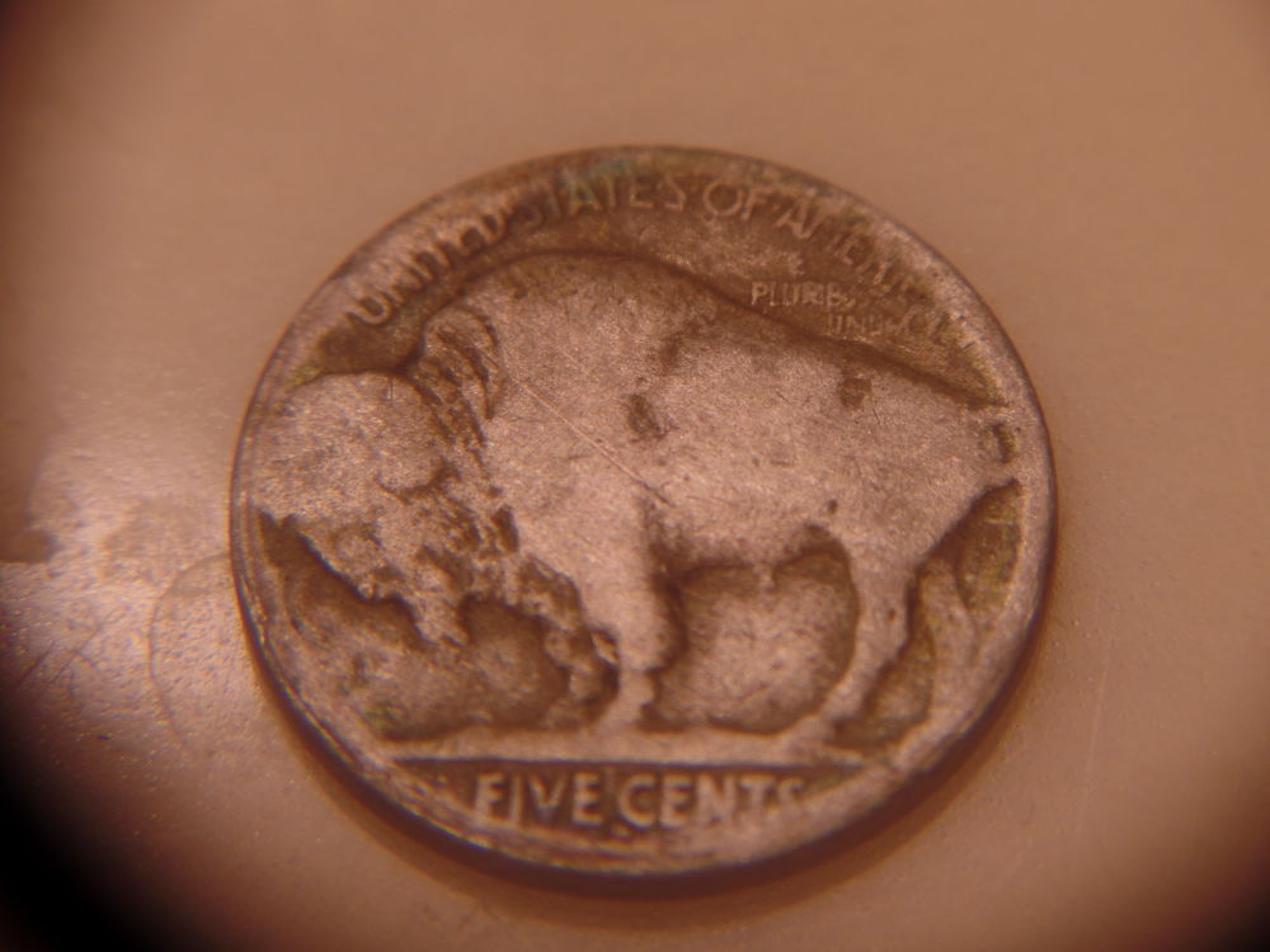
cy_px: 476
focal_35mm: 78
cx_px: 635
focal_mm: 13.9
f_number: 3.8
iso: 80
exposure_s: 1/60
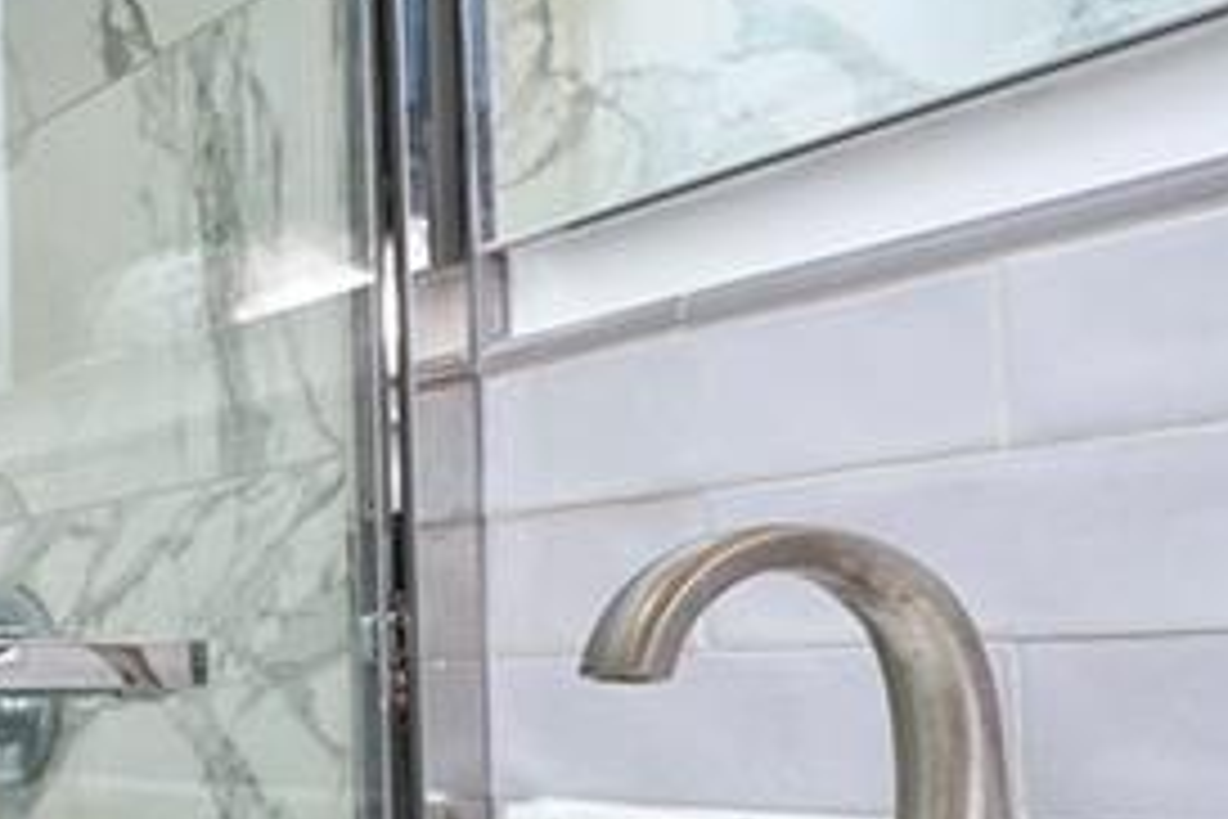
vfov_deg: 21.7
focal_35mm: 62
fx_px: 2110
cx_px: -958
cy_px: 639
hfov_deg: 21.6
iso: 320
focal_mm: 11
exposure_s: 1/160
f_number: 4
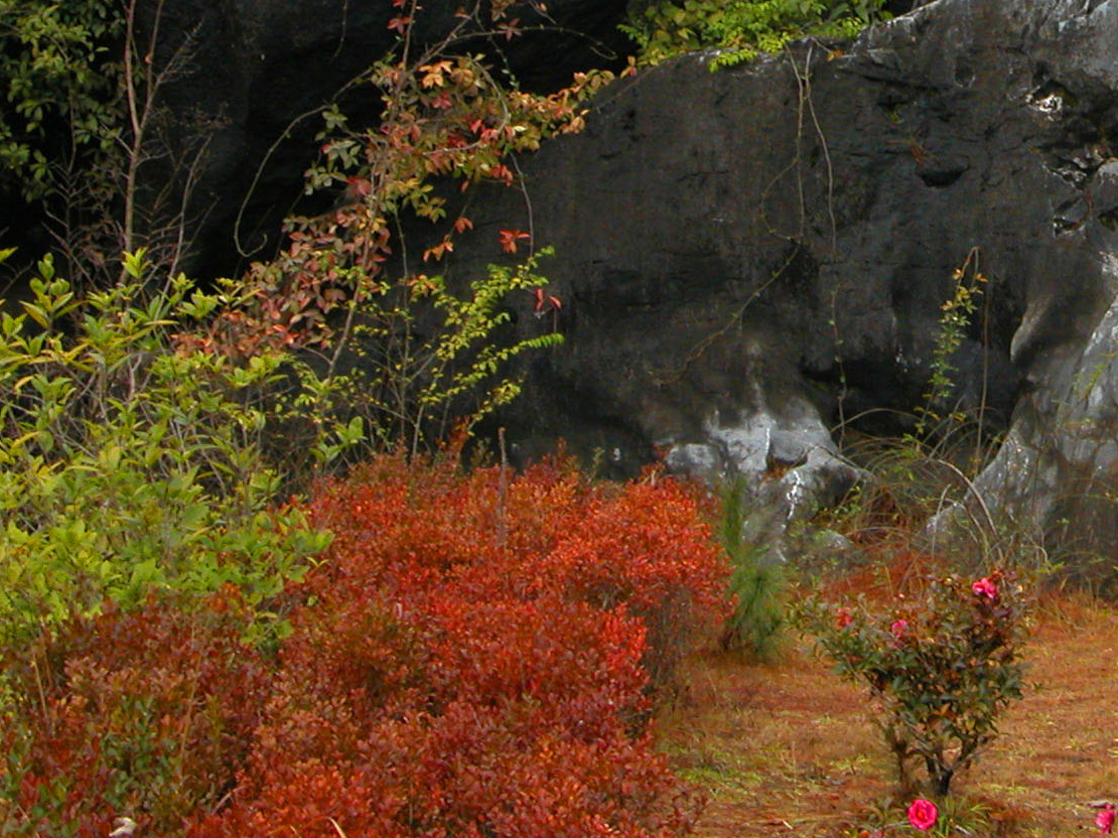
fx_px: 4618
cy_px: -46
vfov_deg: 10.3
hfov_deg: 13.7
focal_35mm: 143
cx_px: 976
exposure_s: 1/112
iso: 100
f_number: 4
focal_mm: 15.7
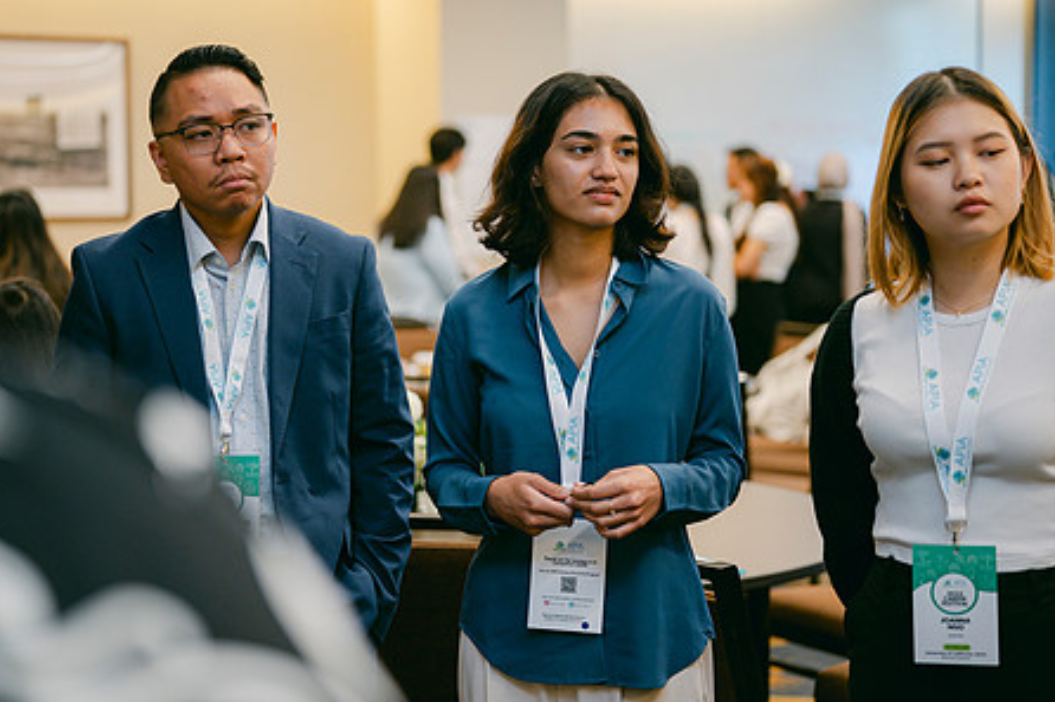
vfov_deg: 20.9
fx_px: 1904
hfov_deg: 30.9
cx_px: 426
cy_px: 333
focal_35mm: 65
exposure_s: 1/100
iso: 500
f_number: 2
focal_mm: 50
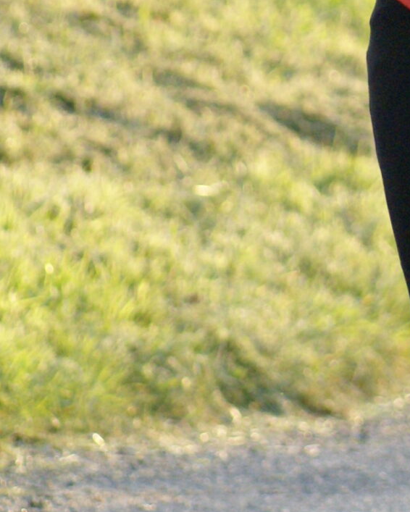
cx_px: 527
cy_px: -35
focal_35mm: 1071
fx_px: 16238
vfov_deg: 1.8
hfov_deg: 1.4
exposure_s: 1/320
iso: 800
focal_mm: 210
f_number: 5.6
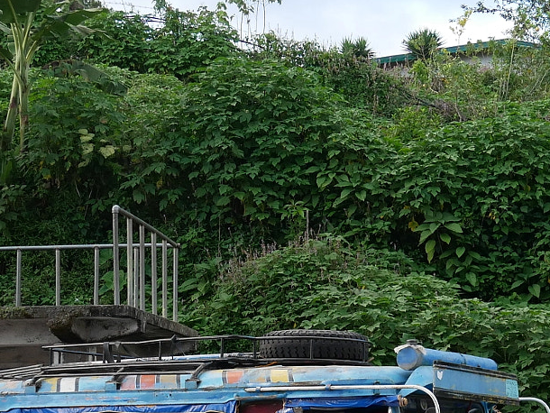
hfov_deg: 23.3
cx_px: 293
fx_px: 1335
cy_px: 344
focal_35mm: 84
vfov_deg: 17.4
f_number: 4.5
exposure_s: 1/125
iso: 400
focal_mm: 16
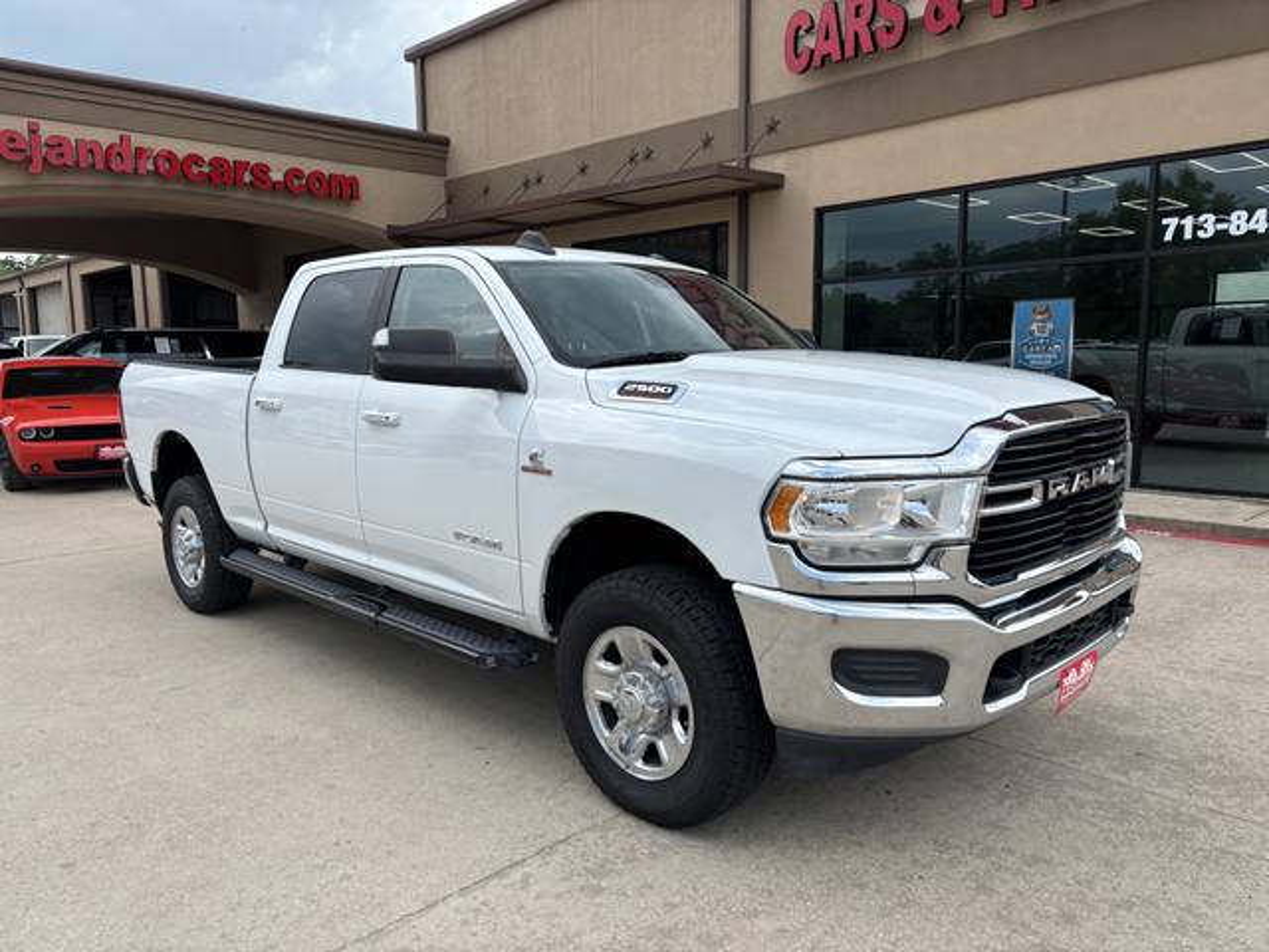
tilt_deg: -7.2
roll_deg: +0.5
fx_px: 953
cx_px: 634
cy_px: 476
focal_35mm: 26
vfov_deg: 53.1
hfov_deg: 67.3
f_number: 1.6
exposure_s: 1/2710
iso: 50
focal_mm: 5.96
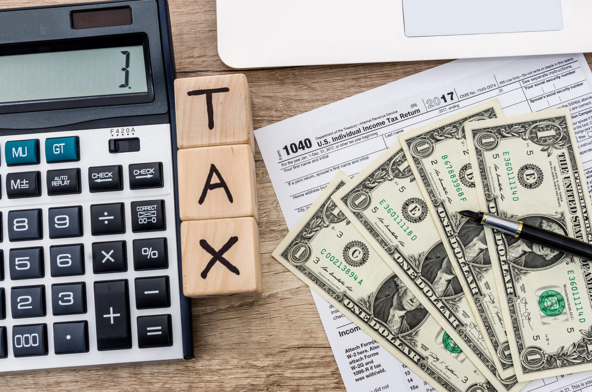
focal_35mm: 46
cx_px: 296
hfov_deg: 42.4
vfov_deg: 28.8
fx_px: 763
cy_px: 196
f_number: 9
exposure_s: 1/125
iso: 500
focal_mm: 31
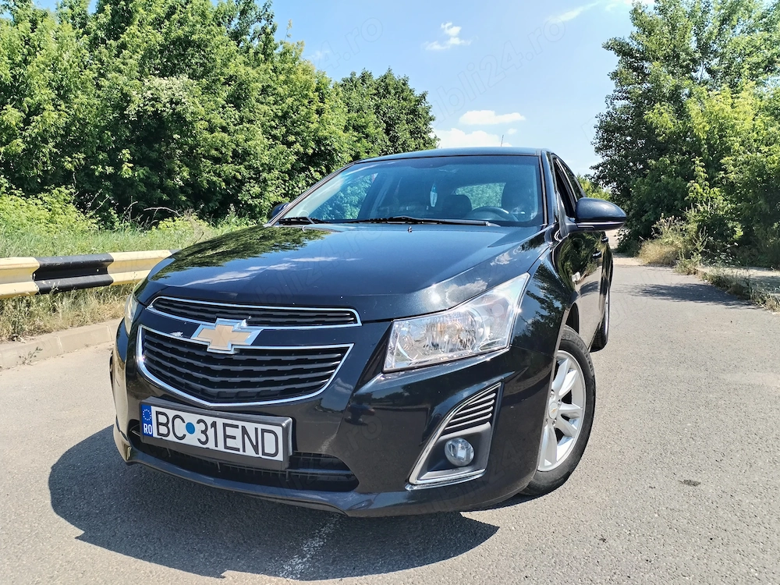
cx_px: 390
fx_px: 586
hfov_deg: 67.3
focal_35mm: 26
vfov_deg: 53.1
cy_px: 292
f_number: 1.8
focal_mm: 4.75
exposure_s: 1/659
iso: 100
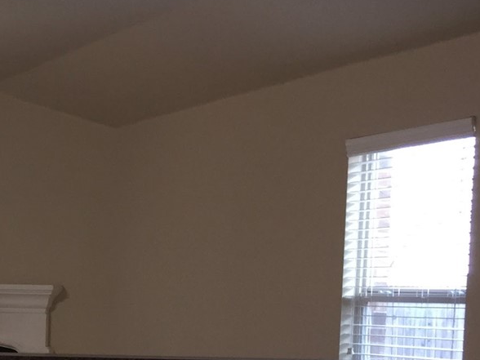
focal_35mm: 101
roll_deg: -1.3
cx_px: -249
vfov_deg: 14.4
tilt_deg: -2.1
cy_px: 347
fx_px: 1401
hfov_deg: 17.4
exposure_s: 1/30
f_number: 2.2
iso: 64
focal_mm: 4.15
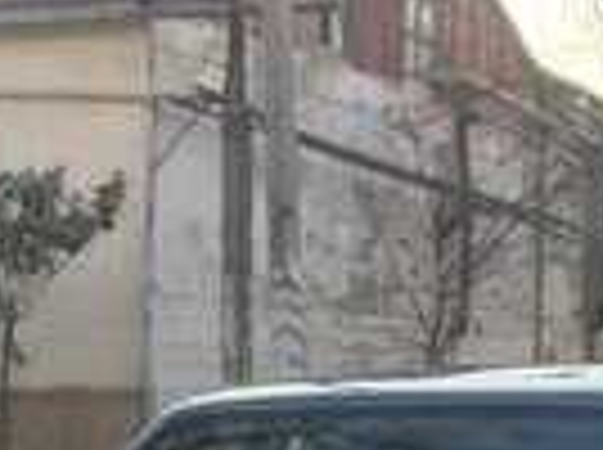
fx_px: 2487
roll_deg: +0.4
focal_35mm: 143
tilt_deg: -8.9
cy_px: 884
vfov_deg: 9.7
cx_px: 279
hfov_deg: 13.8
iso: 32
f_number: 2.2
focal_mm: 4.15
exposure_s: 1/113
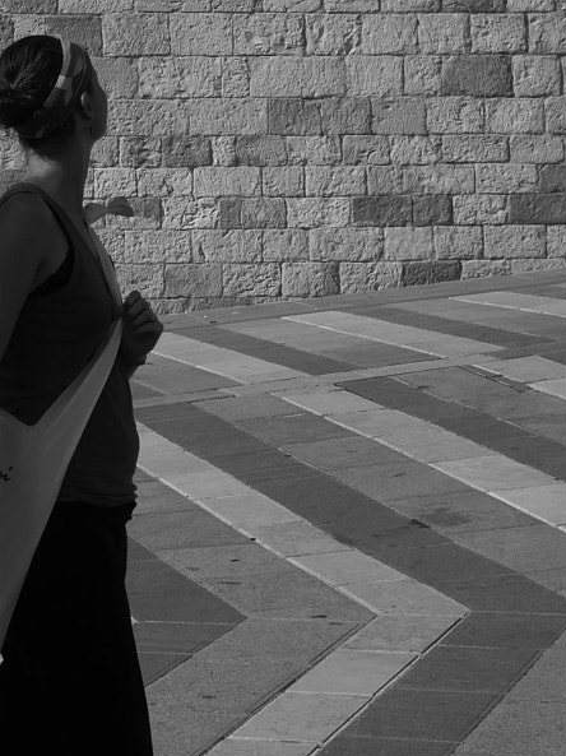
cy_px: 79
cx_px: -143
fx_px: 2946
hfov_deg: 10.8
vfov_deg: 14.5
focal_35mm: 135
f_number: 9
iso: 200
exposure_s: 1/800
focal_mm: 25
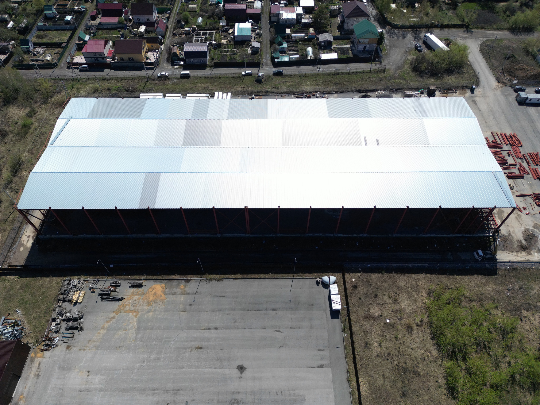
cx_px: 270
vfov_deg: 56.8
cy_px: 202
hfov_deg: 71.6
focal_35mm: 24
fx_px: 374
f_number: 1.7
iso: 110
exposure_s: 1/4000
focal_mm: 6.72
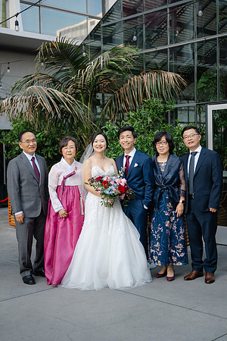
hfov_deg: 27.0
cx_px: 114
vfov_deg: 39.6
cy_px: 170
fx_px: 473
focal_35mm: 50
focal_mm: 50
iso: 80
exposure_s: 1/400
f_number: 1.8
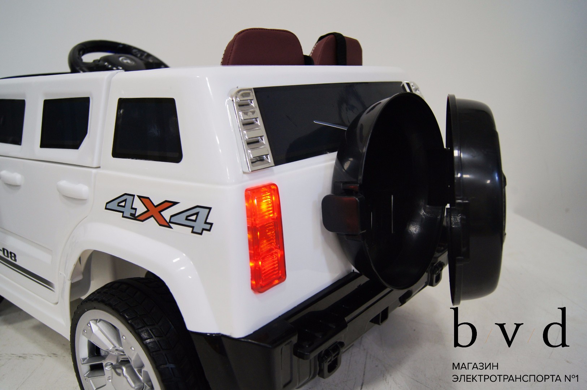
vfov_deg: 43.5
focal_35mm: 30
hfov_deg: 62.0
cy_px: 195
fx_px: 489
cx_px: 294
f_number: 3.5
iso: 320
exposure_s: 1/40
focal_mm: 20
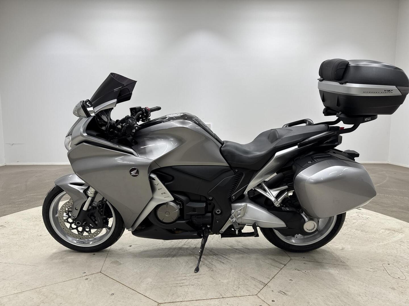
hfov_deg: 71.6
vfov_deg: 56.8
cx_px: 204
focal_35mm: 24
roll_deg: +0.1
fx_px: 284
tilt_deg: -6.9
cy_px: 153
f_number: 1.78
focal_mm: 6.76
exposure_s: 1/100
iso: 80
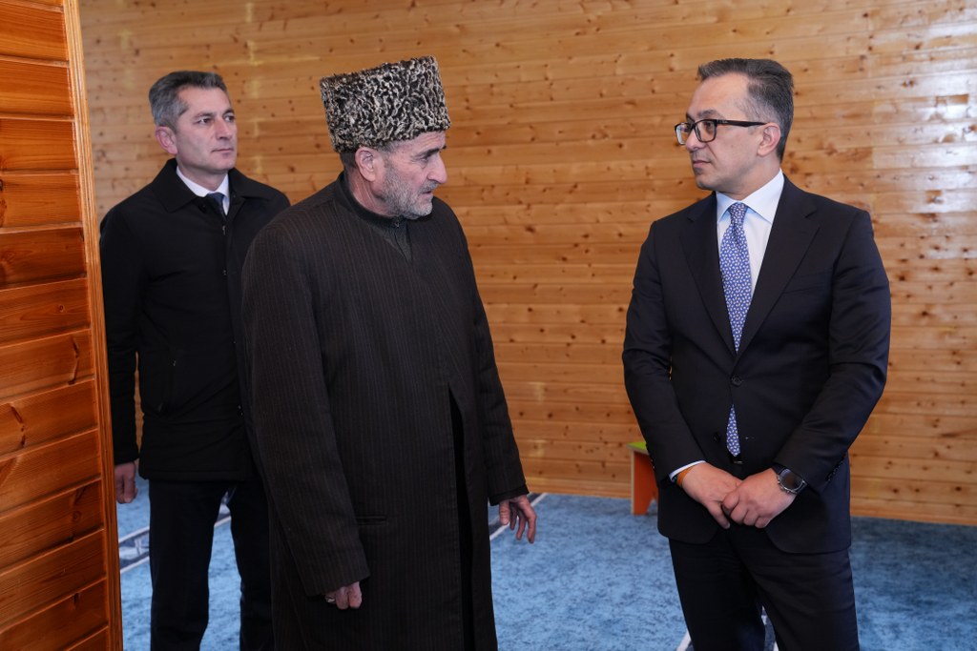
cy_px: 326
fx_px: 1167
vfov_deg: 31.2
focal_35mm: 43
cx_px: 488
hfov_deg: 45.4
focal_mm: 43
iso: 1600
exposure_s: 1/200
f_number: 4
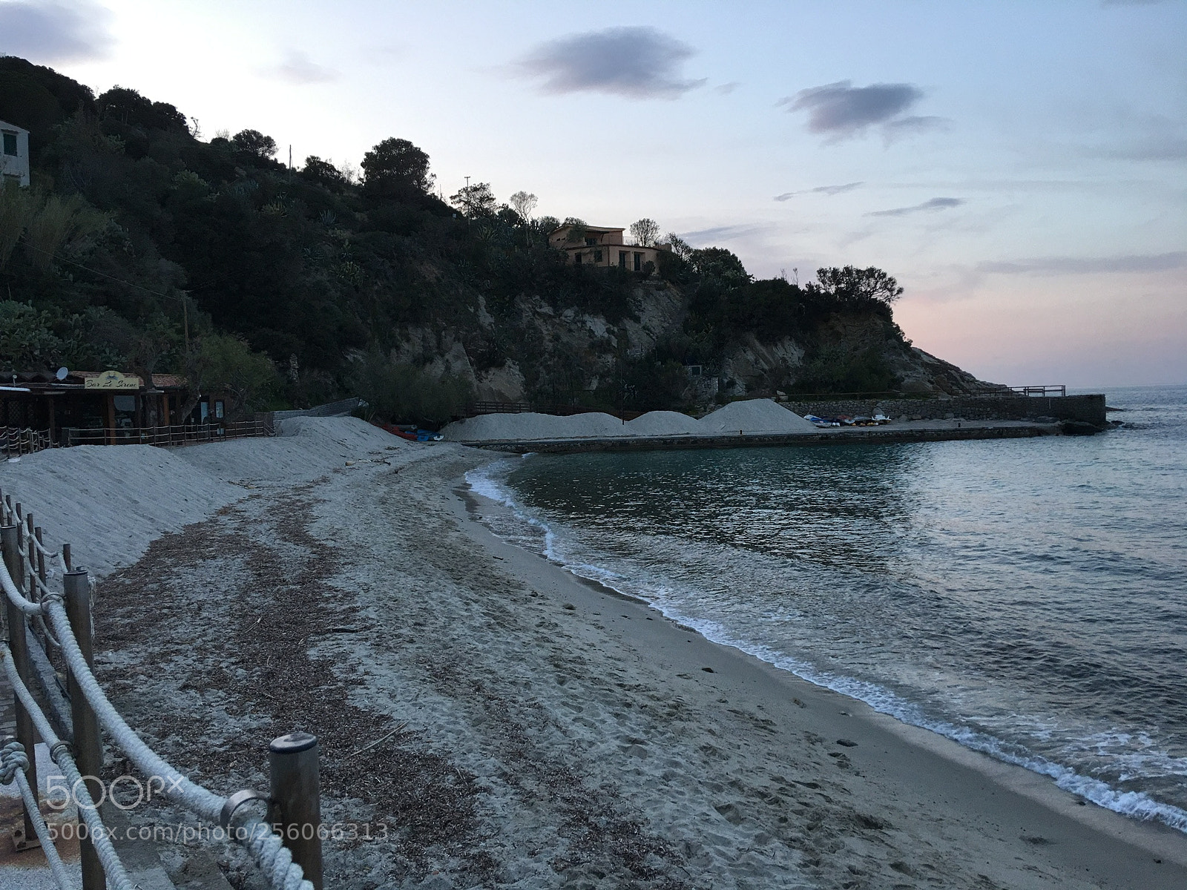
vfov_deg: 48.2
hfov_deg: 61.7
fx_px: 994
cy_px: 445
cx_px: 594
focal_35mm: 29
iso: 25
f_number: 2.2
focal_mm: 4.15
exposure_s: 1/33
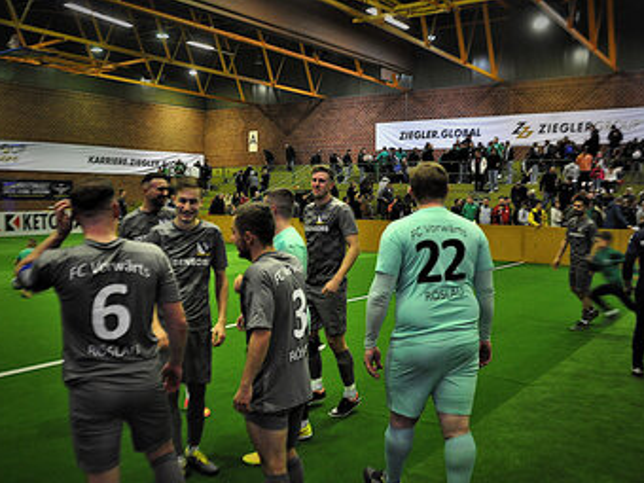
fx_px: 662
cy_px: 250
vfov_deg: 40.1
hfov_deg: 51.9
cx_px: 322
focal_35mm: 36
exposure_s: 1/50
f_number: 3.8
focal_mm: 21
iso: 1600
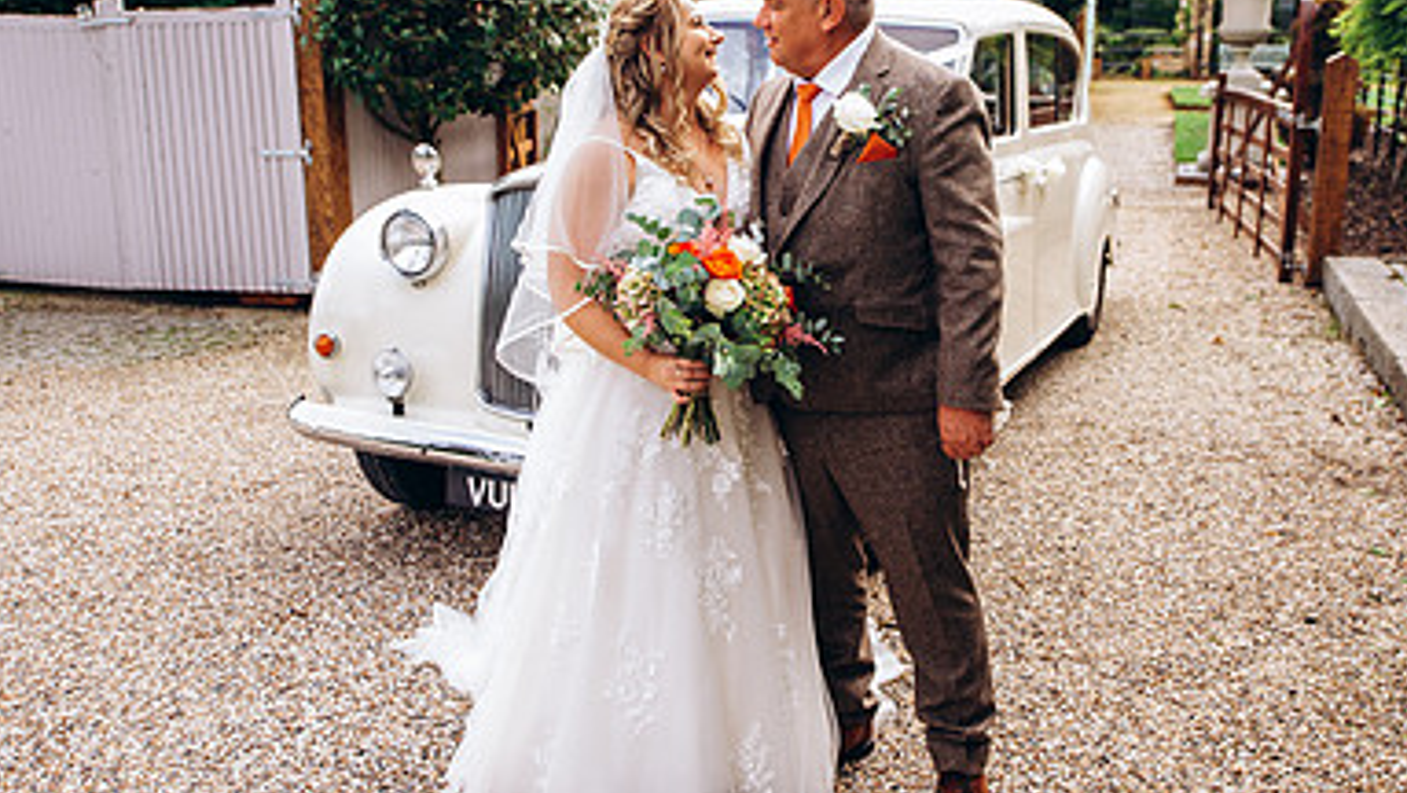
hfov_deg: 52.6
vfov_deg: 31.2
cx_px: 794
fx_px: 1419
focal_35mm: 38
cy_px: 324
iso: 160
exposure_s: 1/160
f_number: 3.5
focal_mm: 24
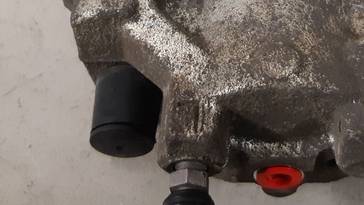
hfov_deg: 33.7
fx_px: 598
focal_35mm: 62
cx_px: 223
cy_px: 7
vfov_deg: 18.9
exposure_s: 1/50
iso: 250
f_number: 1.7
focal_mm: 3.93
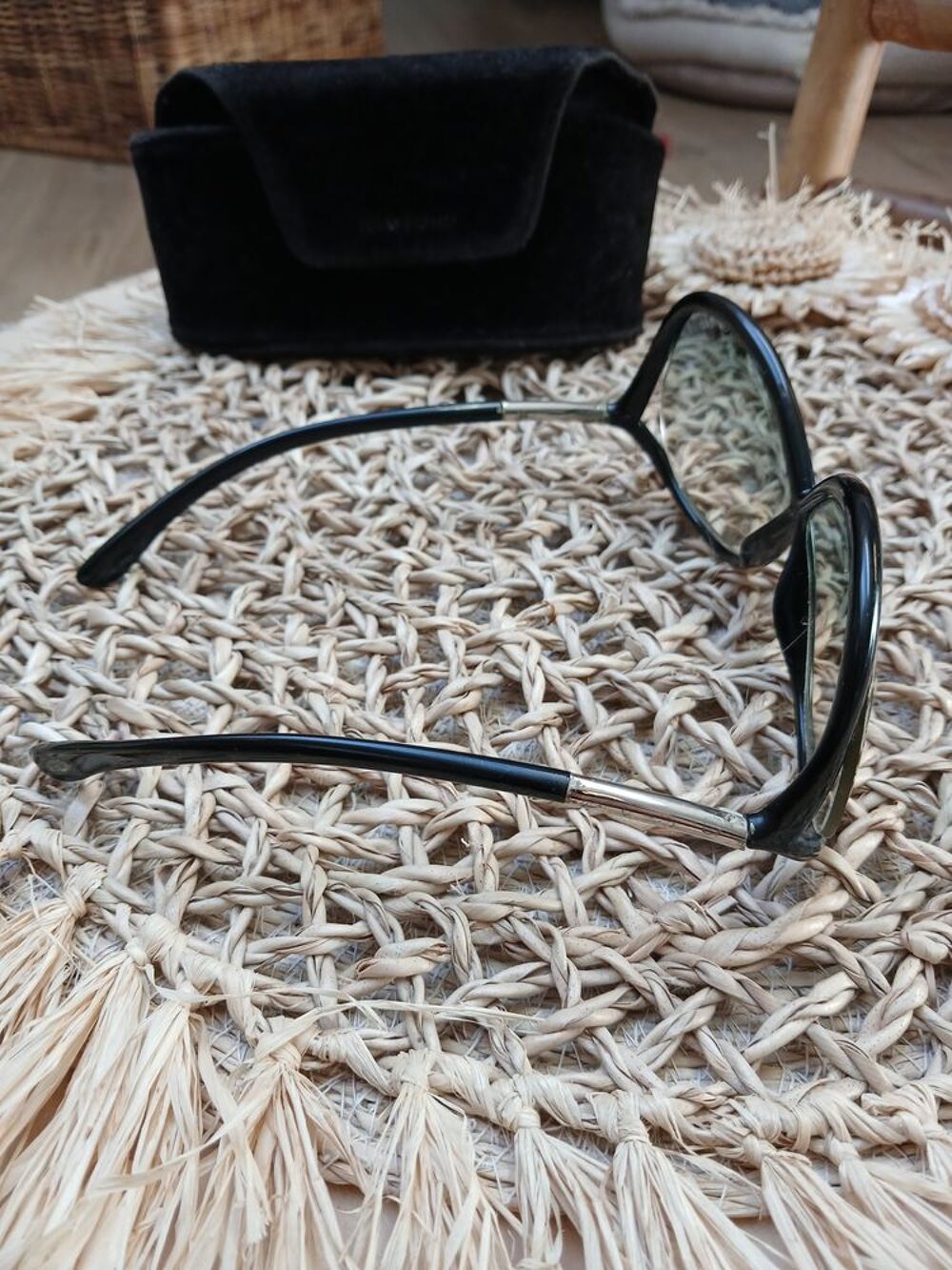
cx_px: 476
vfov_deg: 65.3
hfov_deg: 51.4
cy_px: 635
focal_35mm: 27
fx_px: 990
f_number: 1.8
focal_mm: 3.98
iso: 64
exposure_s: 1/50
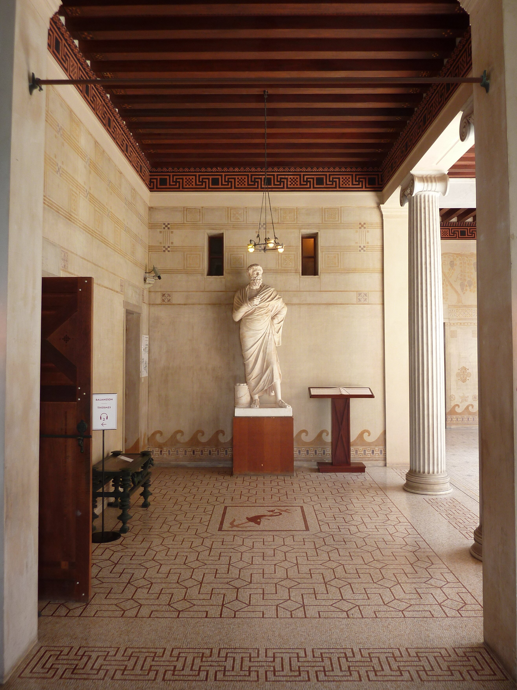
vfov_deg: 67.3
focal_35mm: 26
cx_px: 266
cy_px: 334
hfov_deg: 53.1
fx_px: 518
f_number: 3.3
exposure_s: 1/30
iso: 100
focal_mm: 4.1
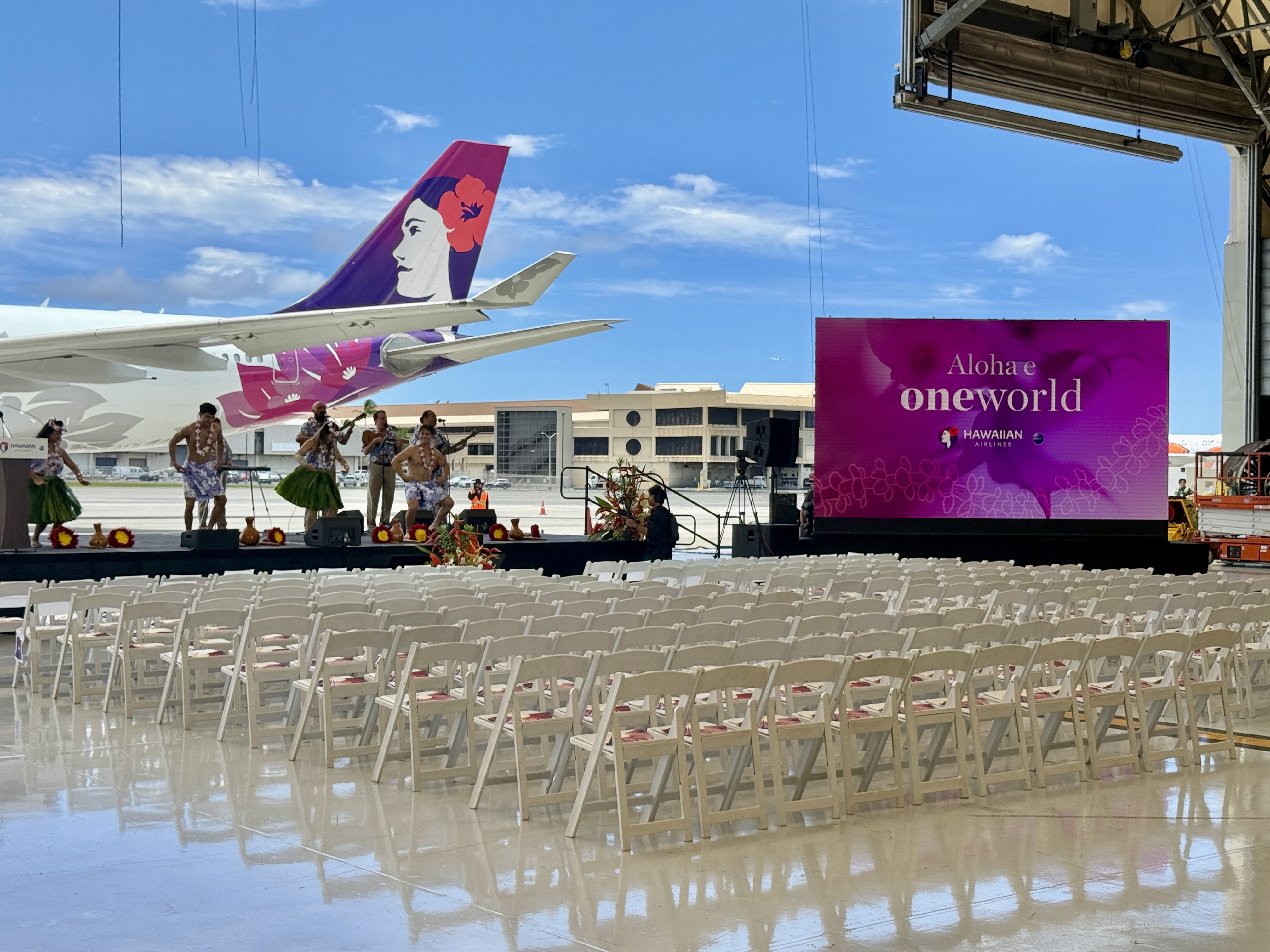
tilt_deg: +0.3
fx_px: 1761
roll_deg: -0.1
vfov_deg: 30.3
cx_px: 635
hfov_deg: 39.7
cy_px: 476
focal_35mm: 48
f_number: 1.78
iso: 64
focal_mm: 6.76
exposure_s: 1/4587
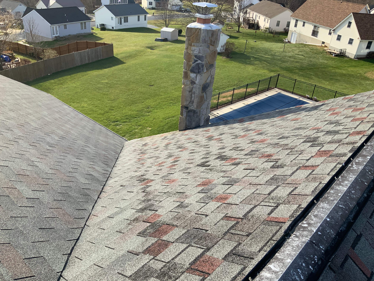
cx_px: 187
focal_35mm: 29
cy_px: 140
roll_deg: -1.9
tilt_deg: -27.2
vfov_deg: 48.2
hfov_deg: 61.7
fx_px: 313
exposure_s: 1/728
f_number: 1.8
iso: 16
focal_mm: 3
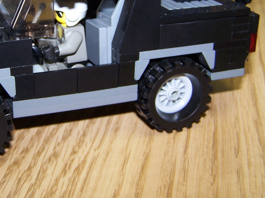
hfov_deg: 28.9
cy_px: 38
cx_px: 63
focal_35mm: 66
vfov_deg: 21.9
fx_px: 505
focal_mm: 6.3
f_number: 2.8
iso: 80
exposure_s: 1/60
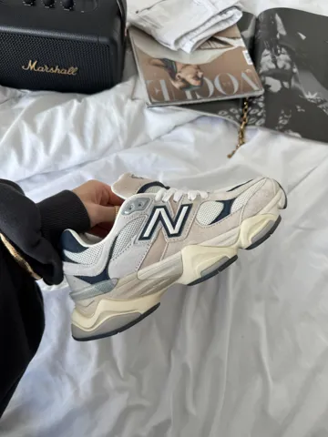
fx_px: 303
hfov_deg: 56.8
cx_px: 164
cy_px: 218
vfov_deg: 71.6
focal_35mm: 24
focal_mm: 6.76
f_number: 1.8
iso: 64
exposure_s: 1/120
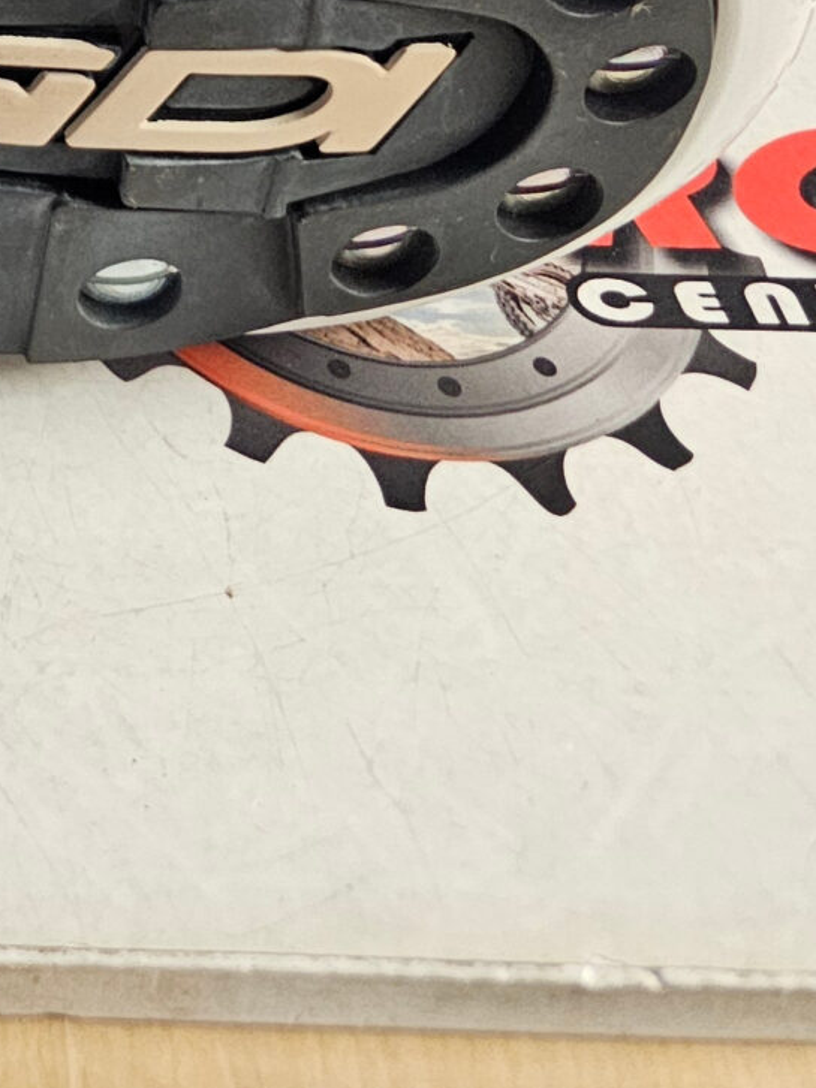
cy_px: -817
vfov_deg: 19.0
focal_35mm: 81
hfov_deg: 15.8
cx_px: -597
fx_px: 2547
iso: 800
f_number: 1.7
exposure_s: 1/100
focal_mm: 6.3
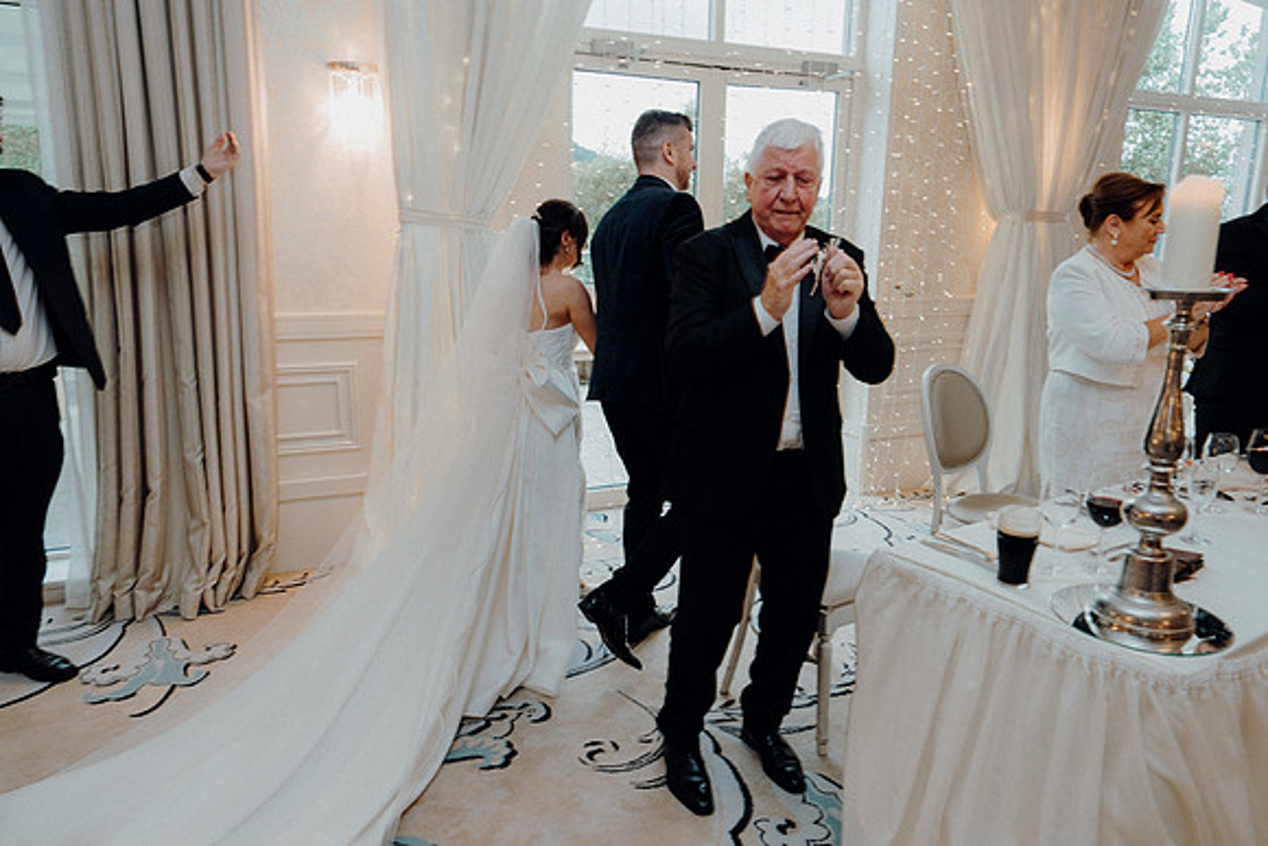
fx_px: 845
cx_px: 634
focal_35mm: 24
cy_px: 423
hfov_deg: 73.7
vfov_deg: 53.2
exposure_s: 1/160
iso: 1000
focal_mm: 24
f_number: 3.5
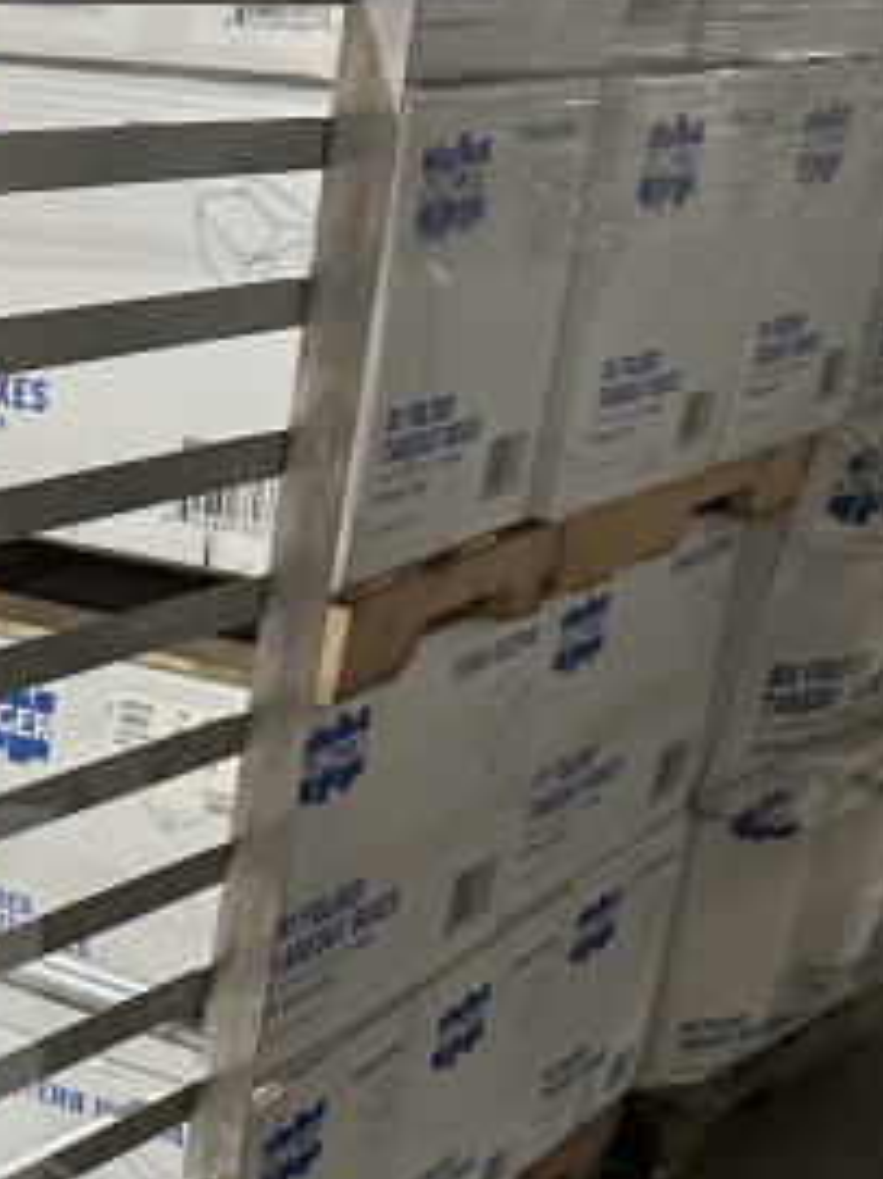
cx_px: -335
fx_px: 2451
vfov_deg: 25.8
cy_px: 1151
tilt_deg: -23.9
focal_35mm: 72
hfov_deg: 18.6
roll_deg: -2.9
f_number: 1.78
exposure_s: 1/60
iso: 320
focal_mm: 6.86
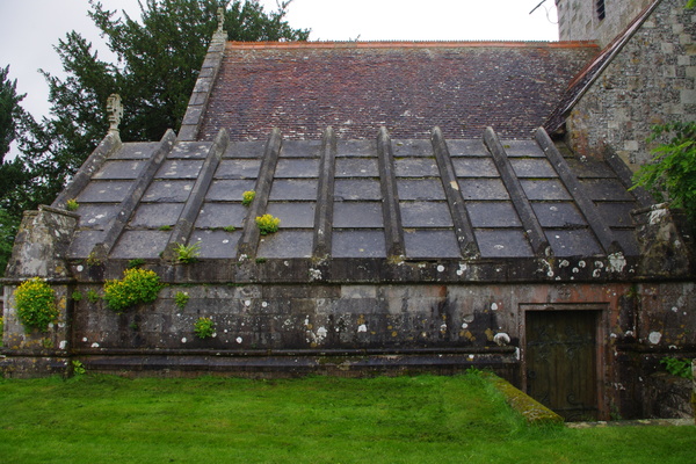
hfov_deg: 67.4
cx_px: 348
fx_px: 522
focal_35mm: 27
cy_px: 232
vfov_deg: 47.9
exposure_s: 1/100
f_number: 11
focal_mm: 18
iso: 400
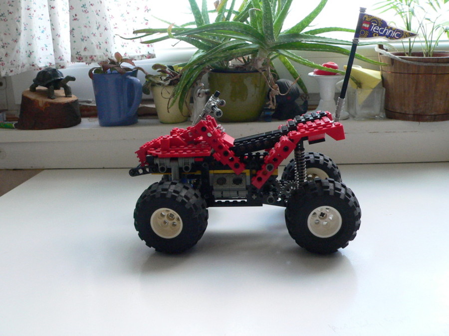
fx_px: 467
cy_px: 168
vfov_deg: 39.7
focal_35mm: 36
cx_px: 224
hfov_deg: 51.4
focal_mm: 6
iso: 400
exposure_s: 1/125
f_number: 4
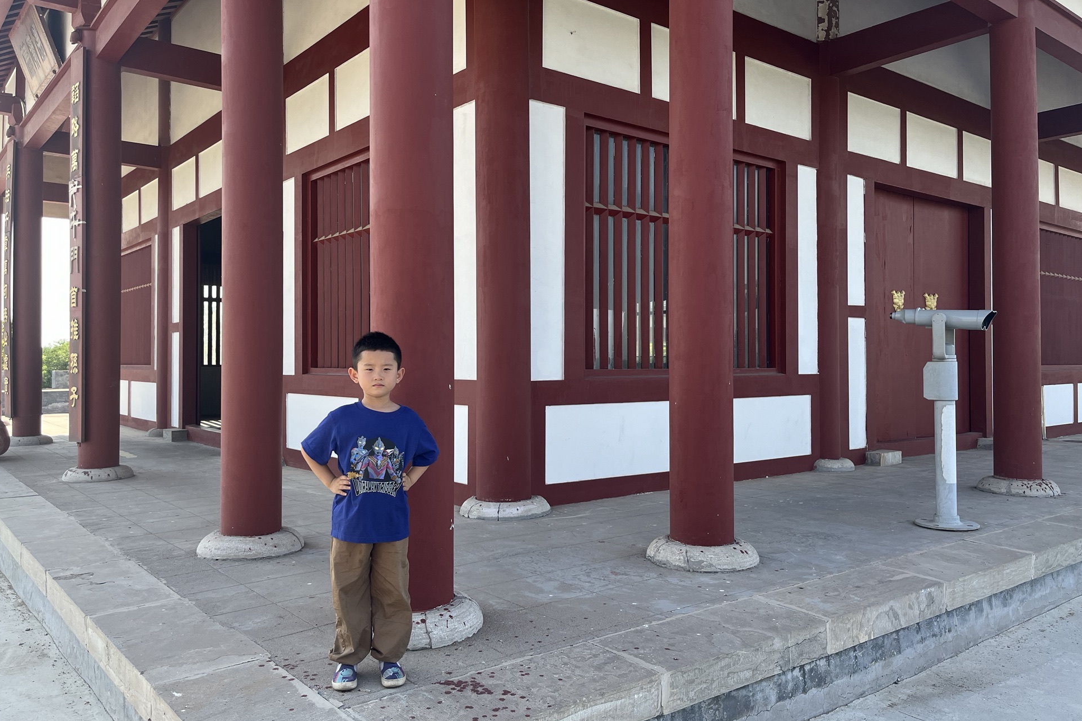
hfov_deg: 65.5
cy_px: 346
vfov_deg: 46.4
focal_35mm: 28
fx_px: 841
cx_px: 526
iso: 50
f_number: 1.6
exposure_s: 1/751
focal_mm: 5.1
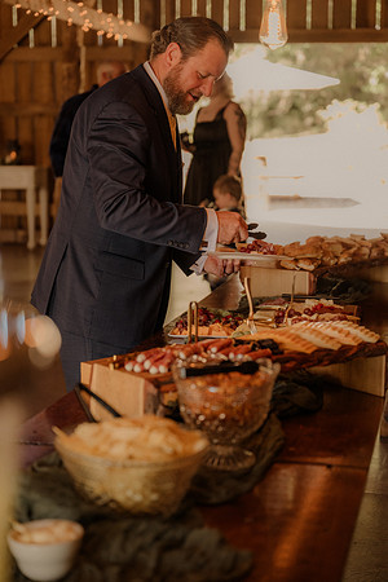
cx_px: 194
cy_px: 291
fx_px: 1132
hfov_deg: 19.5
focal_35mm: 70
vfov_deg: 28.8
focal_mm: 70
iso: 1250
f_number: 3.2
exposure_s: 1/250
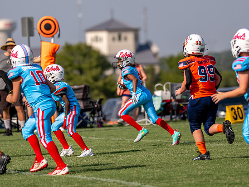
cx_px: 129
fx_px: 2907
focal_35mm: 404
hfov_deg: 4.9
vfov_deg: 3.7
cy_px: 70
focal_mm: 200
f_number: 2.8
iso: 125
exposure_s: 1/4000
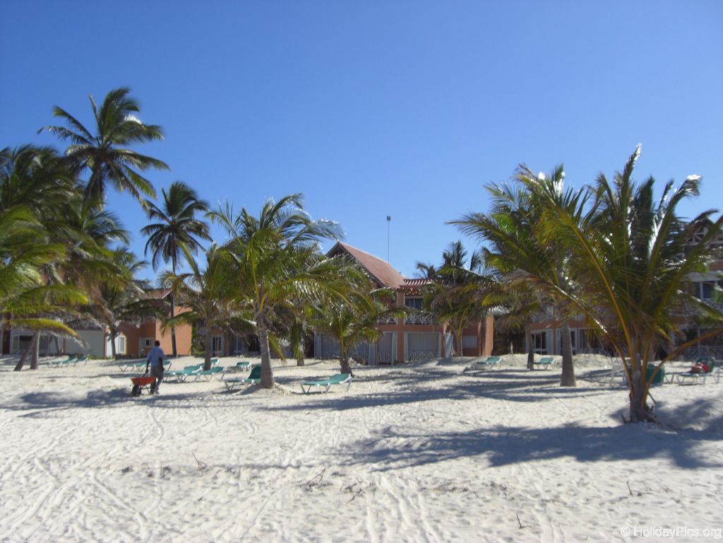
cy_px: 272
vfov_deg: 37.7
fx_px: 794
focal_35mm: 38
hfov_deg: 49.0
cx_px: 362
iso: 64
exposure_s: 1/200
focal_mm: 6.2
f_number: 8
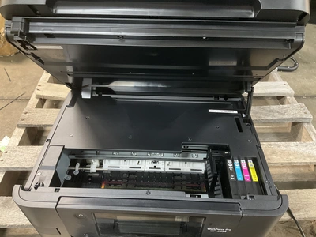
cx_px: 158
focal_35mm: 29
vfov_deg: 48.2
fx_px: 265
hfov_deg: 61.7
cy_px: 118
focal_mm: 3
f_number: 1.8
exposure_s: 1/30
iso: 400
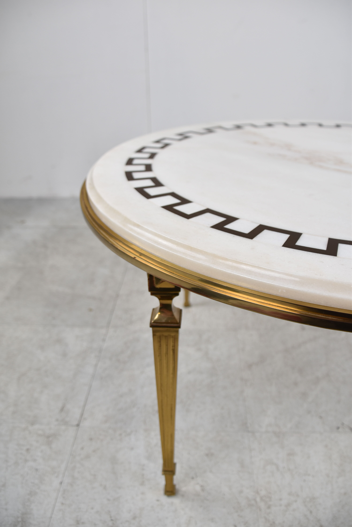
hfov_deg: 41.7
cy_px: 264
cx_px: 176
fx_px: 462
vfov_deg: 59.5
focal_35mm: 32
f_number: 3.5
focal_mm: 21
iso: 250
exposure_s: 1/40
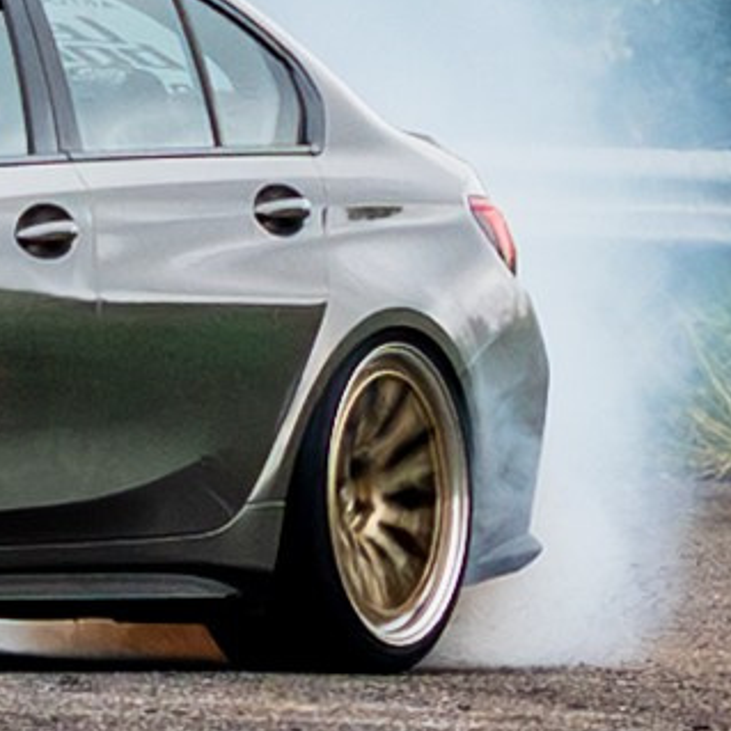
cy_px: 282
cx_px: -483
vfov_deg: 1.3
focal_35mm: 1365
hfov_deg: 1.3
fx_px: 32612
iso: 640
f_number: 3.5
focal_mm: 85
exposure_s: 1/250
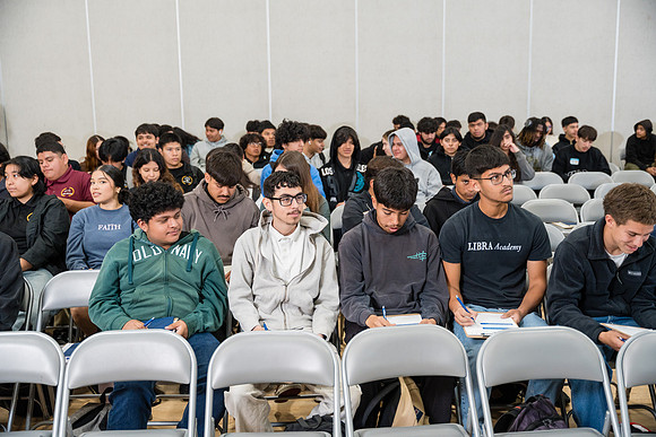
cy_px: 218
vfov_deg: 34.2
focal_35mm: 39
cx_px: 328
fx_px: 711
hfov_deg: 49.5
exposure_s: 1/250
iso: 1600
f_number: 2.8
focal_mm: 39
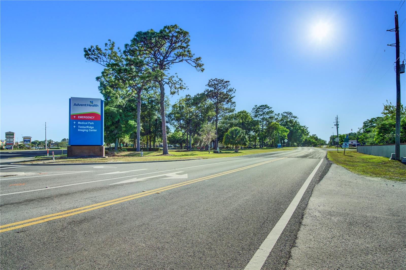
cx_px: 203
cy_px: 135
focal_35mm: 18
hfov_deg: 90.0
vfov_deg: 67.3
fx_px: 203
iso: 100
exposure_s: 1/200
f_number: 8
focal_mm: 12
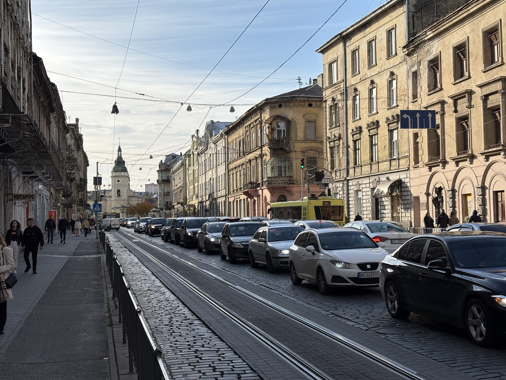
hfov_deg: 36.8
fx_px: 760
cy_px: 190
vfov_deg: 28.0
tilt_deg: +3.0
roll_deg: +0.9
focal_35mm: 52
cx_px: 253
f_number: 1.6
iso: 32
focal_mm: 5.96
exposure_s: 1/2451
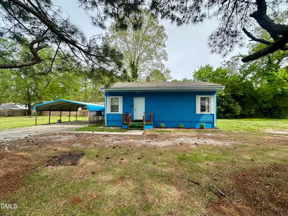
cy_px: 108
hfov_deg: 102.1
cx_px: 144
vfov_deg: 85.7
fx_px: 116
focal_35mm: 14
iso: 40
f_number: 2.2
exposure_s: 1/694
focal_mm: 2.22
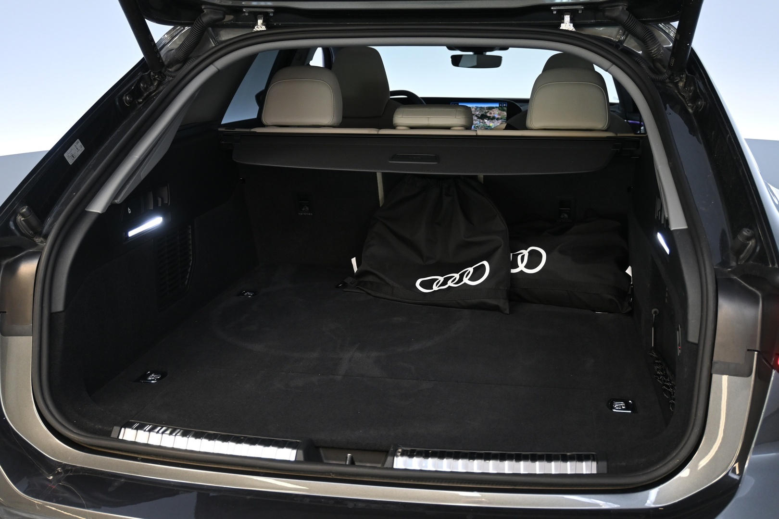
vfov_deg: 33.6
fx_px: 860
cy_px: 260
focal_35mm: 40
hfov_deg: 48.7
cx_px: 390
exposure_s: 1/40
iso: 800
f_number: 4.5
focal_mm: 26.5
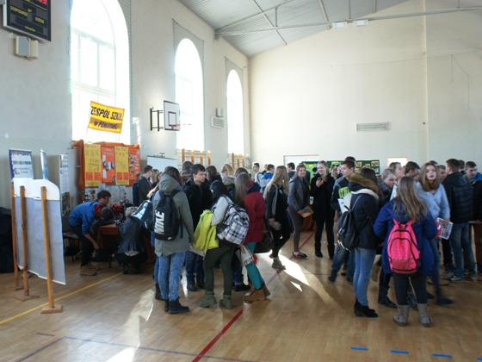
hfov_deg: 55.2
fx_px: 459
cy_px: 183
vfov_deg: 42.9
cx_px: 213
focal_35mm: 33
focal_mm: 20
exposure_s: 1/25
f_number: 5.6
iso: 400
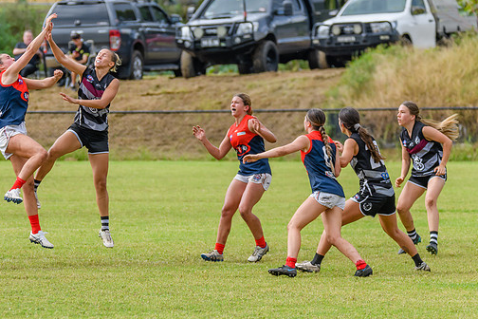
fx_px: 7435
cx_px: 96
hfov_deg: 3.7
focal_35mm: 560
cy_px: 139
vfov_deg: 2.5
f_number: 6.3
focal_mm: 280
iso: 800
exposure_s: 1/1600
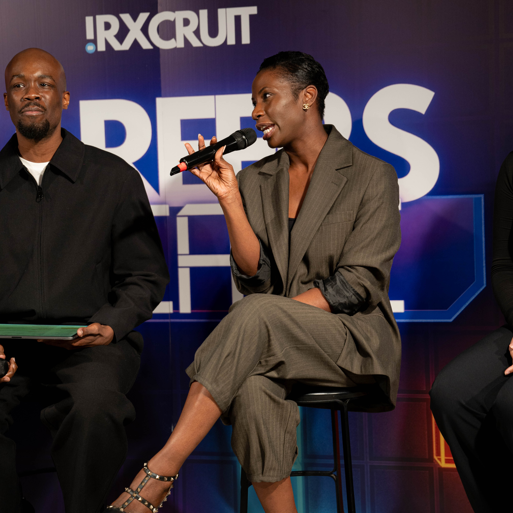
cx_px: 255
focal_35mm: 90
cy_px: 243
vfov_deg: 19.3
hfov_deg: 19.3
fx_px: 1509
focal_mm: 70
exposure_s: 1/100
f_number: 2.8
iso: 320
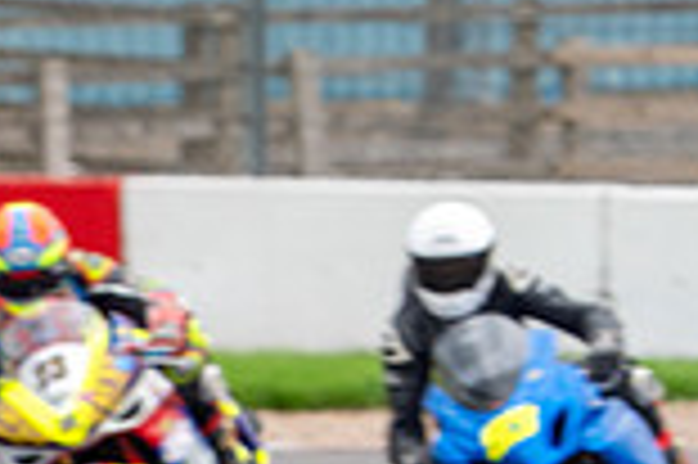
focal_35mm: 1377
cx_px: -526
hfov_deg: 1.5
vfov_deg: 1.0
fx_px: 26670
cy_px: 733
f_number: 7.1
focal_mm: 368
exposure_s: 1/250
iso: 500
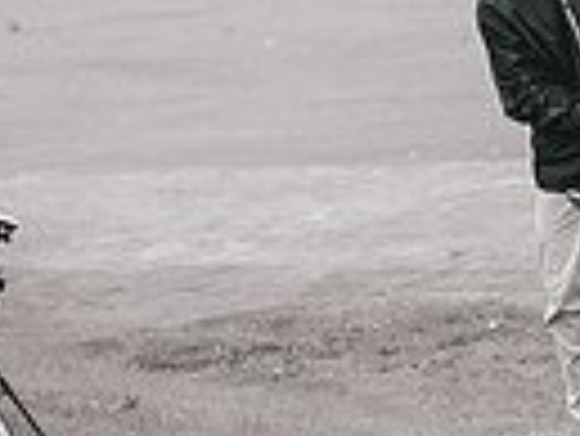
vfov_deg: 1.2
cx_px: 612
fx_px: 20880
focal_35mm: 1245
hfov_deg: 1.6
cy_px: 136
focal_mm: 150
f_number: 2.8
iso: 640
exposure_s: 1/3200
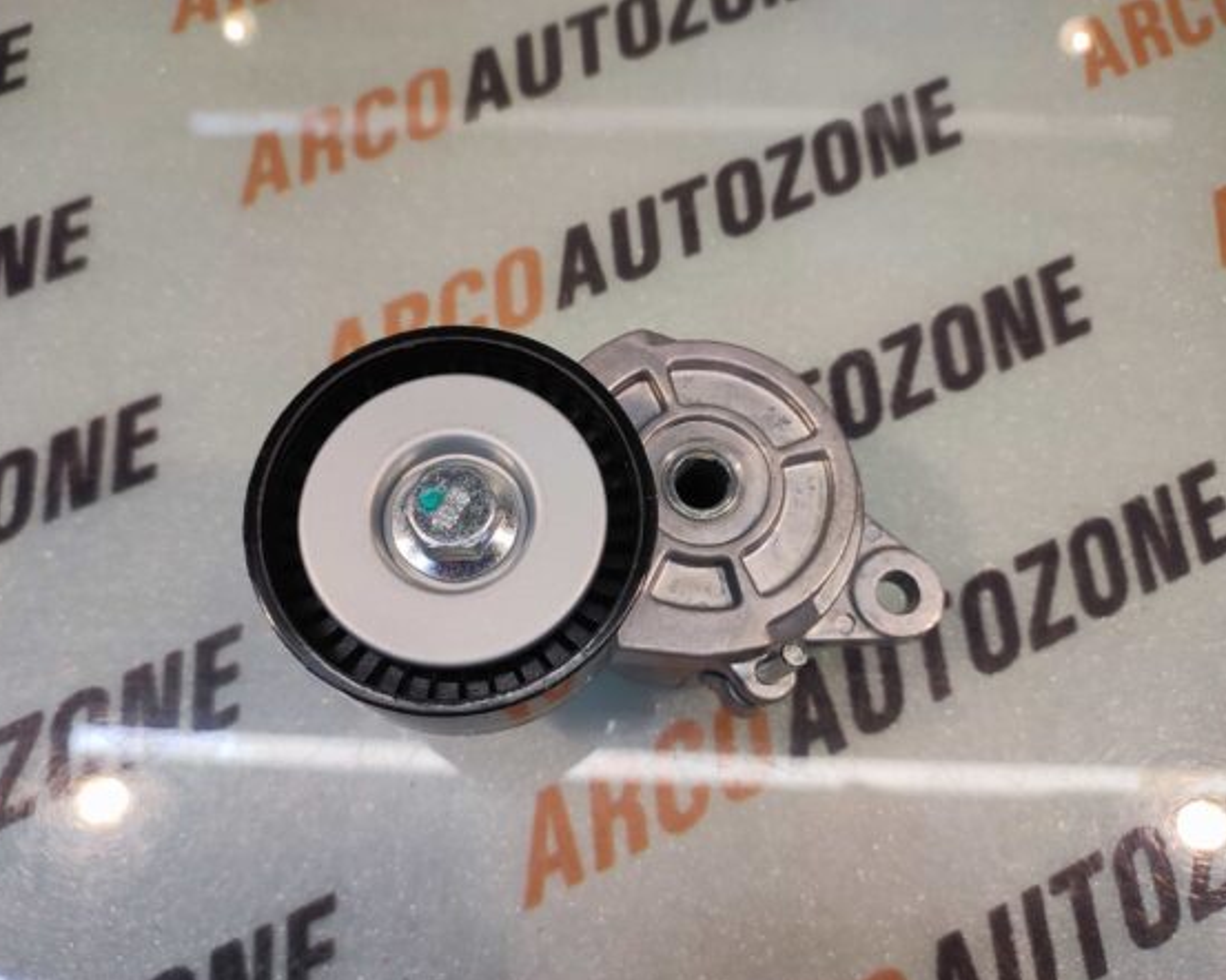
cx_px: 596
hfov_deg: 86.4
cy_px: 496
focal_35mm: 18
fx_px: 653
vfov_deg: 73.8
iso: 123
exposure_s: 1/50
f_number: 1.79
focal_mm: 4.74
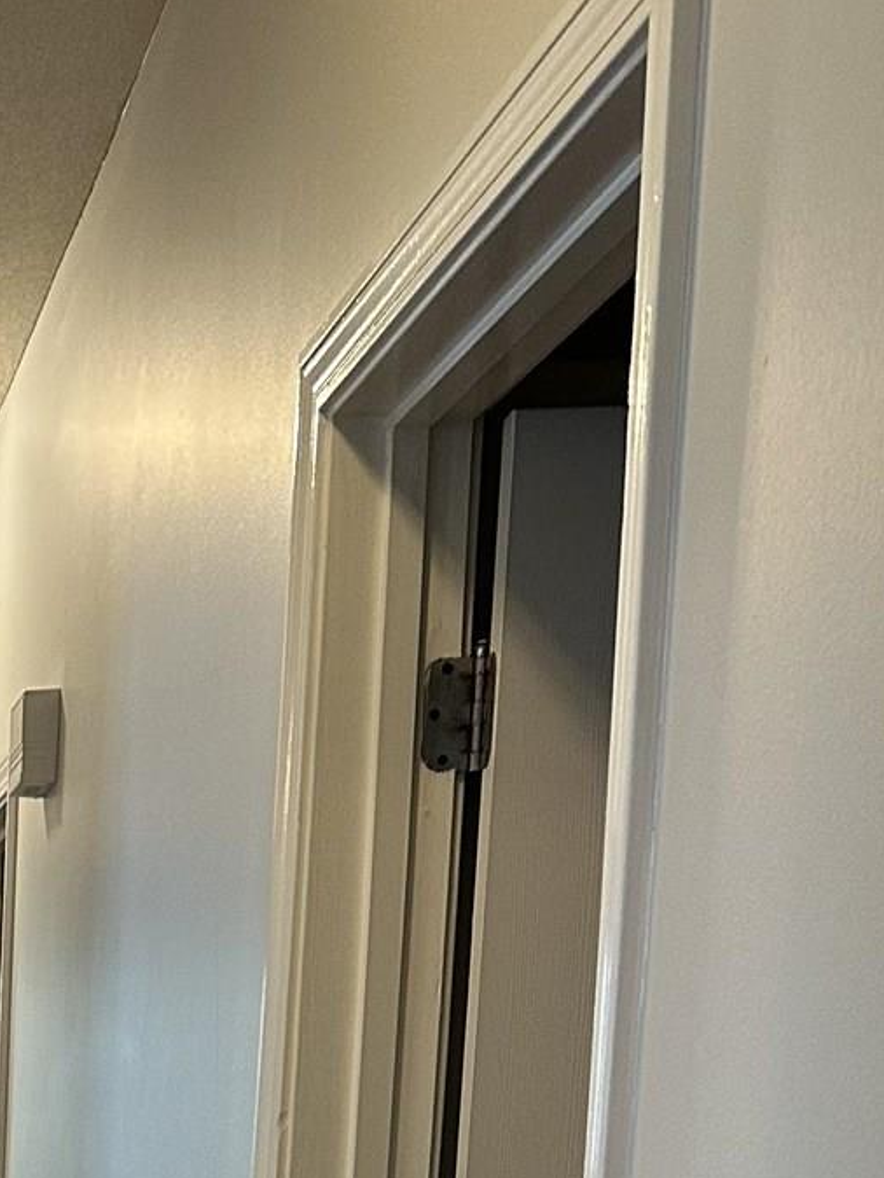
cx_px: -397
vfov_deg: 20.9
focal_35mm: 82
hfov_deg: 16.6
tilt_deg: -10.5
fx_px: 2790
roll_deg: -0.2
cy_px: 1664
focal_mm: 6.86
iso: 250
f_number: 1.78
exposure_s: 1/60
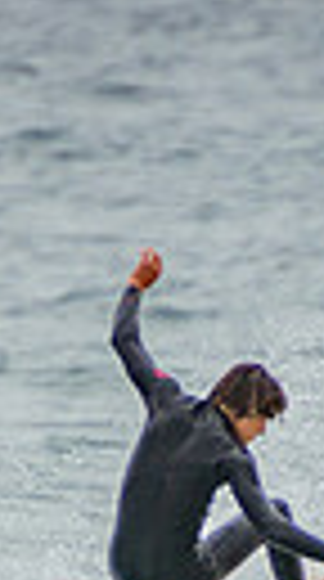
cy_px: 670
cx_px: 244
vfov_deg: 0.8
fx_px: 44248
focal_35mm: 2880
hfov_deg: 0.4
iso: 280
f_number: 5.6
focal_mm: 390
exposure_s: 1/1600
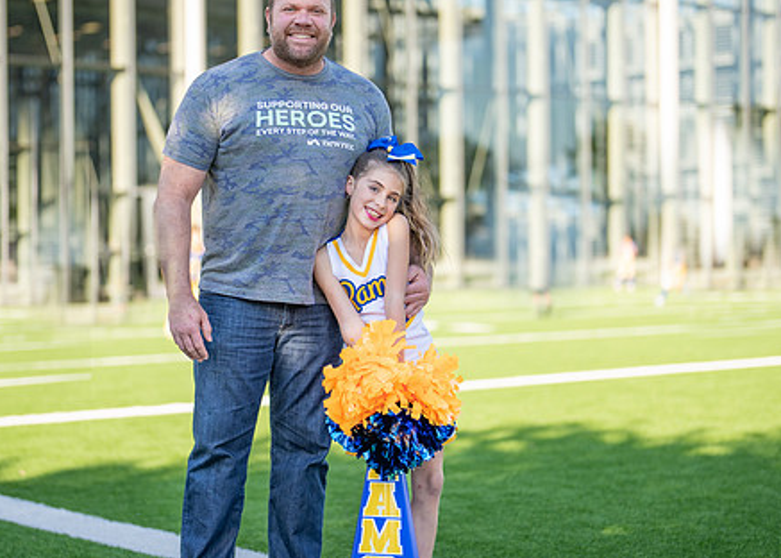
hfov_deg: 25.4
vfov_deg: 18.3
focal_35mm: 78
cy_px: 284
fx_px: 1730
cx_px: 326
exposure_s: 1/2500
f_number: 1.2
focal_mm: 50
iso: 100
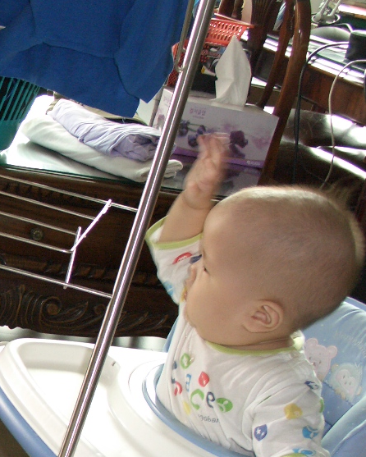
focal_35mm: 74
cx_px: -130
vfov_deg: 25.3
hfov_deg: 18.9
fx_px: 1001
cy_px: 359
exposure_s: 1/60
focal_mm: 7.1
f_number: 2.8
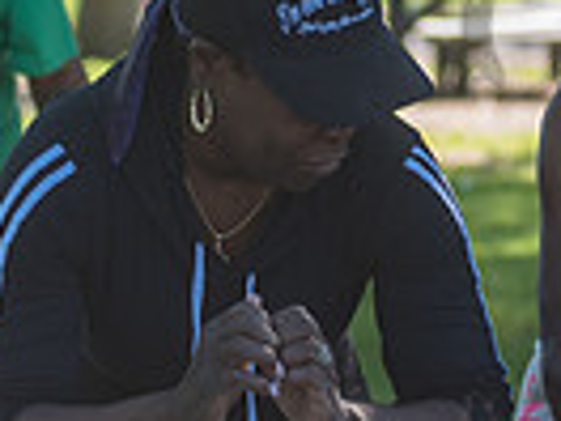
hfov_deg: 4.5
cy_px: 380
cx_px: 508
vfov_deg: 3.4
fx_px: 7066
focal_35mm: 436
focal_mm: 80
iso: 200
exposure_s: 1/320
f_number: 3.5
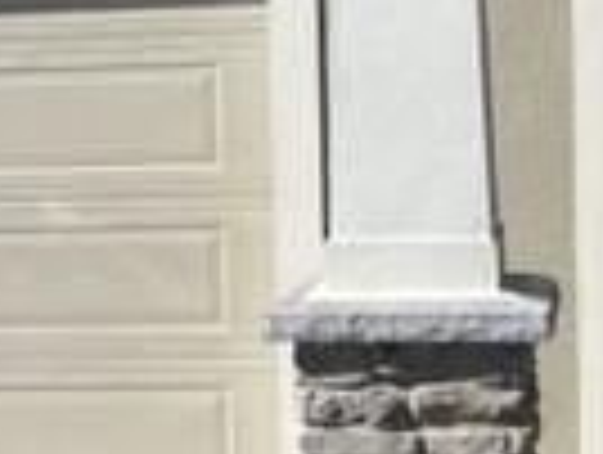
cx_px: 180
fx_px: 2164
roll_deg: +1.4
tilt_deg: -3.4
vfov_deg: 12.0
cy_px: 175
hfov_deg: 15.8
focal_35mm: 124
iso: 50
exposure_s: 1/8696
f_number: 1.5
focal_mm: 5.7
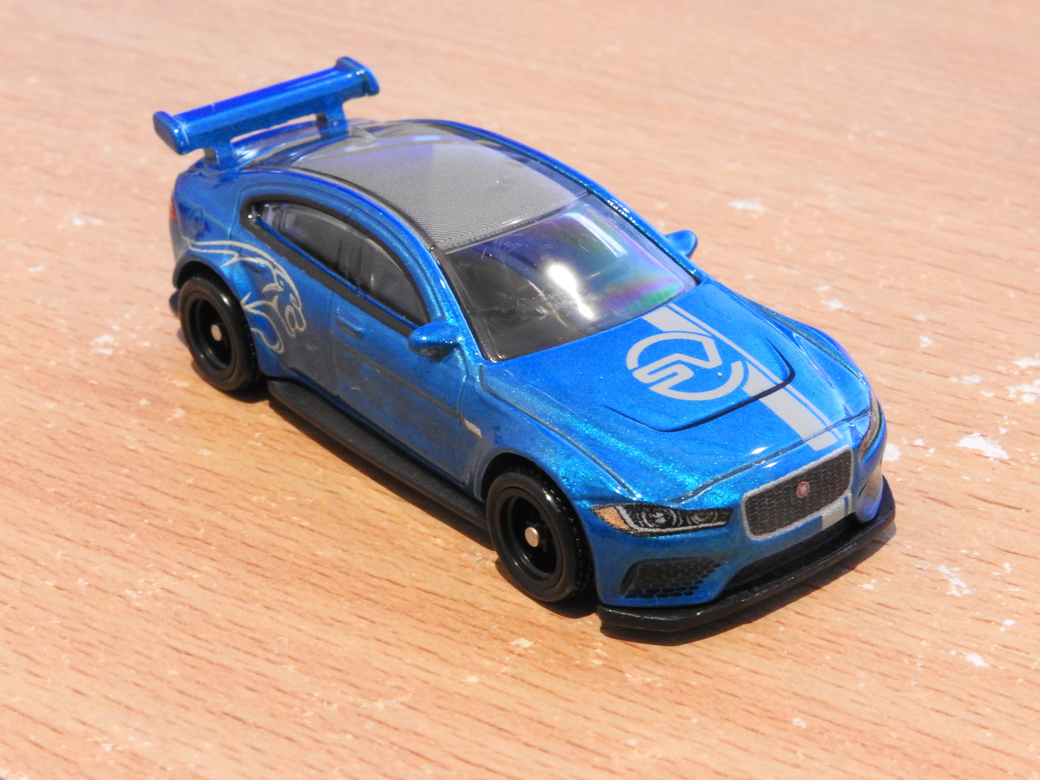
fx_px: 2404
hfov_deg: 24.4
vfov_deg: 18.4
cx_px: 520
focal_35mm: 80
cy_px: 390
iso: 800
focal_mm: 14.3
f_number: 8
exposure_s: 1/4
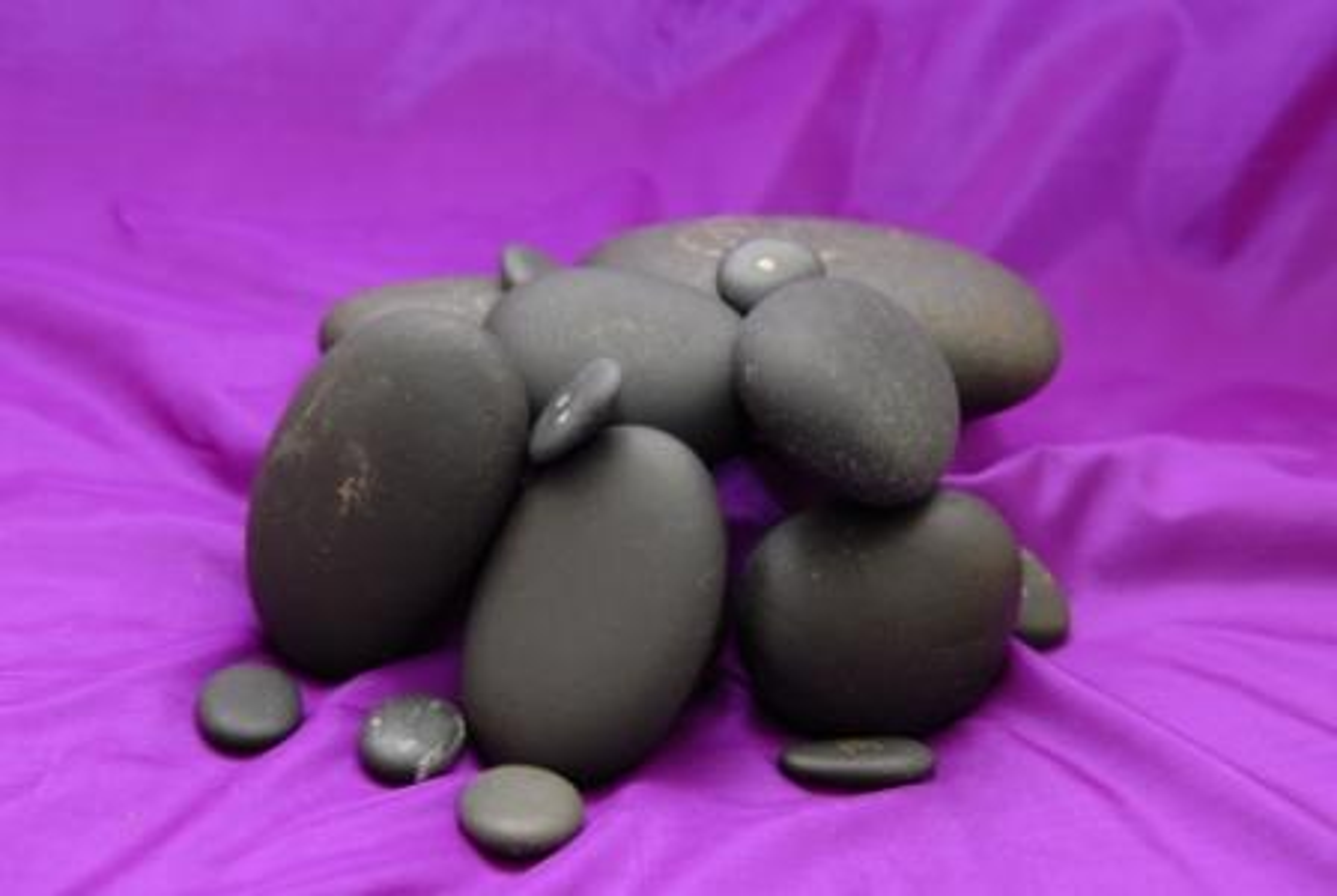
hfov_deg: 41.1
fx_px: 1785
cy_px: 448
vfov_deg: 28.2
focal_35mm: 48
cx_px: 668
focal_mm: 32
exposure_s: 1/60
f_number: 5
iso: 200
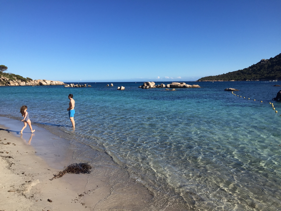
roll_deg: +0.7
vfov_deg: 48.2
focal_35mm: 29
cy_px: 106
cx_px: 140
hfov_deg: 61.7
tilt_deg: -6.9
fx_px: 235
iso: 32
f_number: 2.2
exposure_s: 1/2198
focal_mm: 4.15
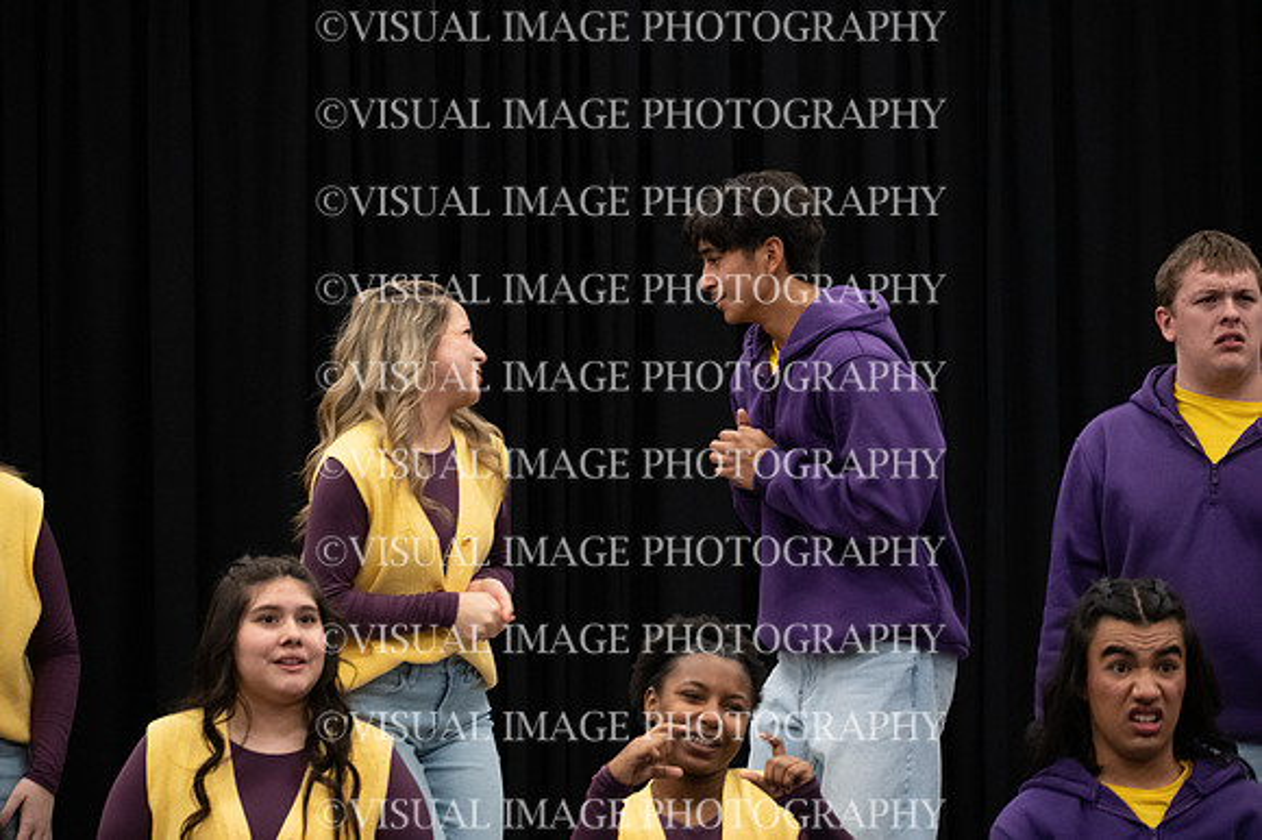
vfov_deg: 8.3
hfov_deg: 12.4
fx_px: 5816
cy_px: 420
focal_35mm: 166
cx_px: 631
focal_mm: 166
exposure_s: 1/160
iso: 8000
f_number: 6.3
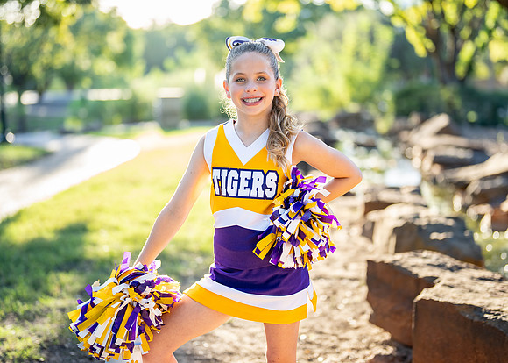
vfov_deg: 24.5
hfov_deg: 33.9
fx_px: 833
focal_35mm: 58
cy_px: 173
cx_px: 261
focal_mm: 50
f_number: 1.2
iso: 250
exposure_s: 1/1000
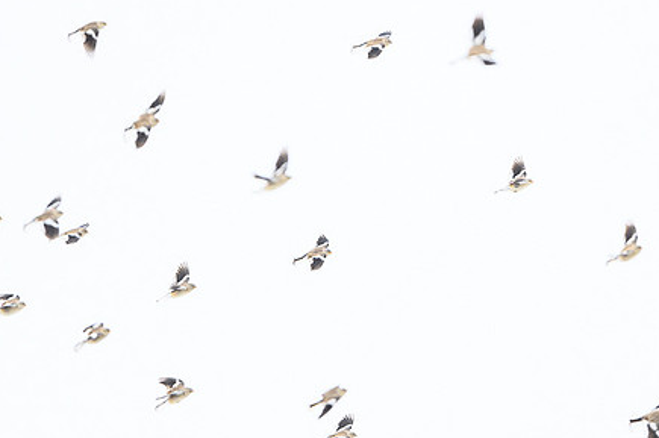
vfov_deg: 1.4
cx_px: 431
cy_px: 54
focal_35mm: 951
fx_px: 17389
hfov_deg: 2.2
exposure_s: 1/2500
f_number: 4
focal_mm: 500
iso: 500
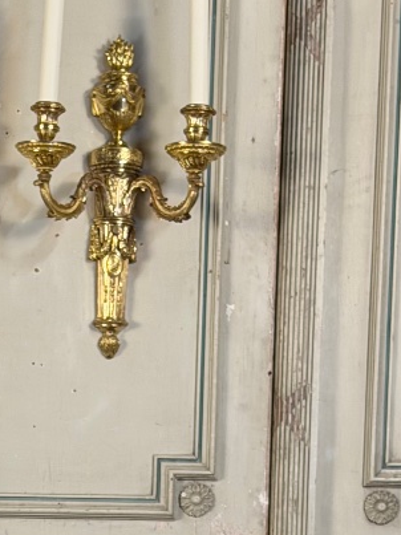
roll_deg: -0.4
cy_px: 706
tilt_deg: -3.2
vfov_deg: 13.3
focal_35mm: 143
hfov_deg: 10.2
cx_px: -53
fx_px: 2210
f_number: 1.78
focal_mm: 6.76
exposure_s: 1/50
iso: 160
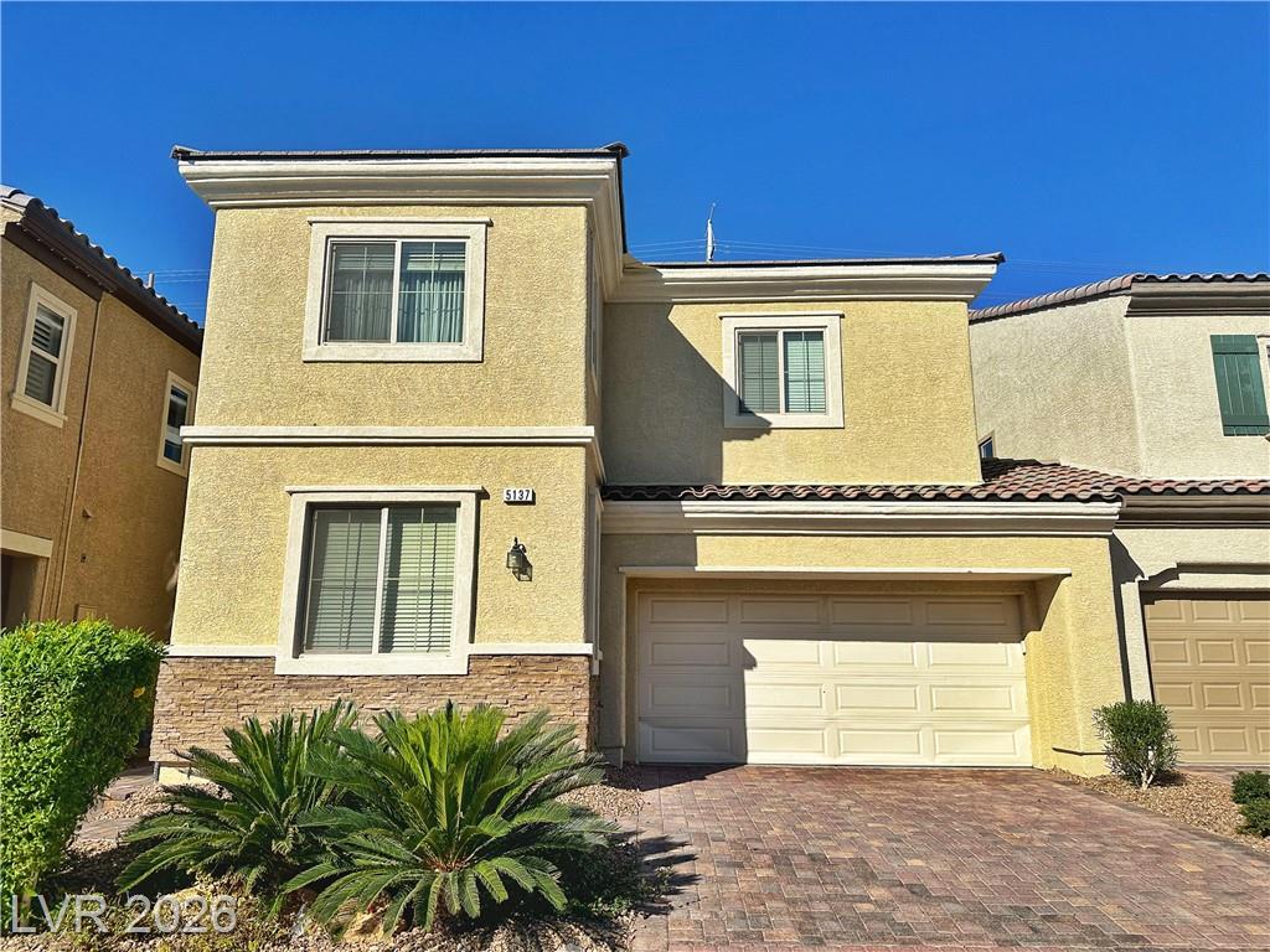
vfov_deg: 56.8
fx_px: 881
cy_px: 476
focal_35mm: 24
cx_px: 635
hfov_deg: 71.6
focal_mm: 6.86
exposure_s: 1/10753
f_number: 1.78
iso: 80
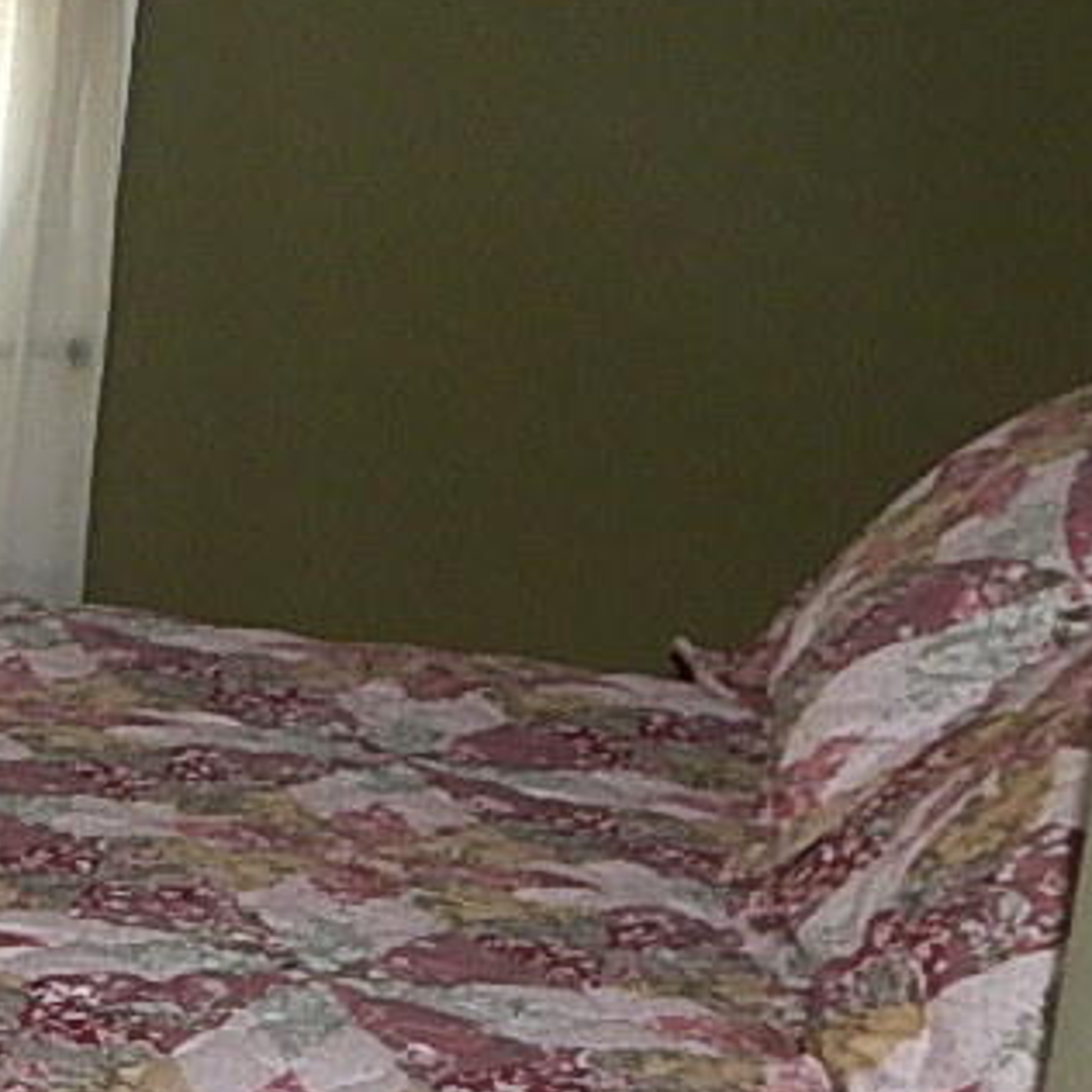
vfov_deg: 16.9
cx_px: -1140
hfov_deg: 14.0
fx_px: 3676
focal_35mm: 103
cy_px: 560
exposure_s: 1/30
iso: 200
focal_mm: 4
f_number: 3
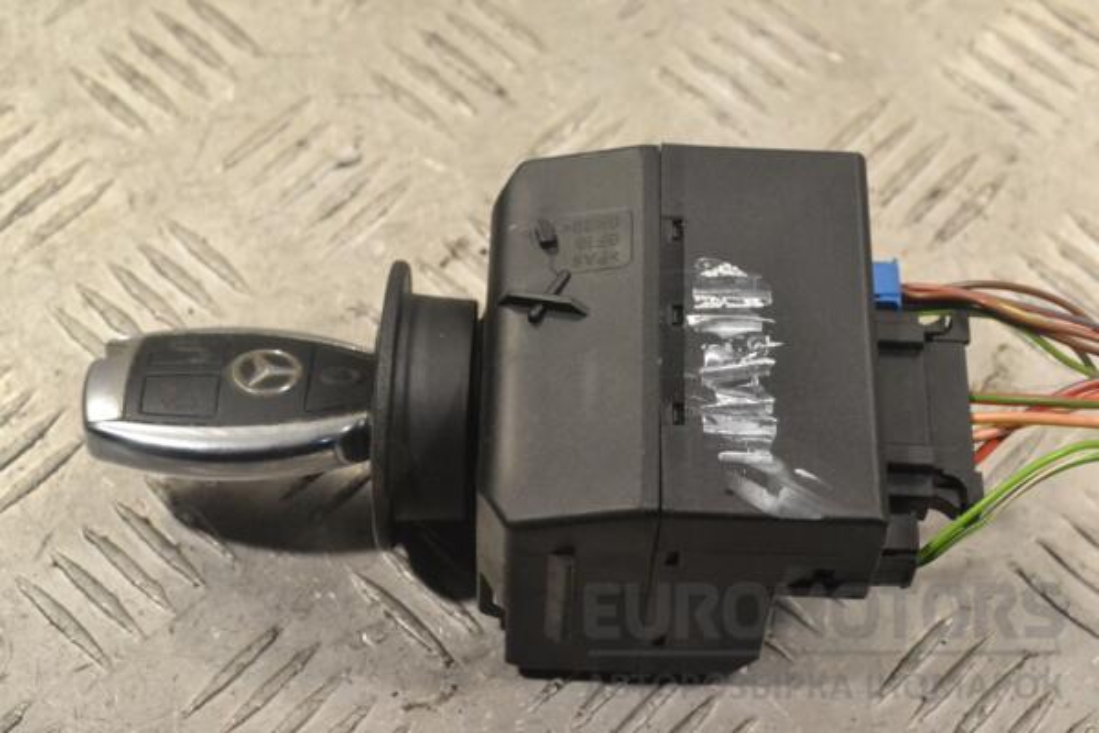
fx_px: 2198
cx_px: 550
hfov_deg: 28.1
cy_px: 366
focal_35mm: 72
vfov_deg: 18.9
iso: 3200
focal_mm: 48
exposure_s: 1/320
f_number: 9
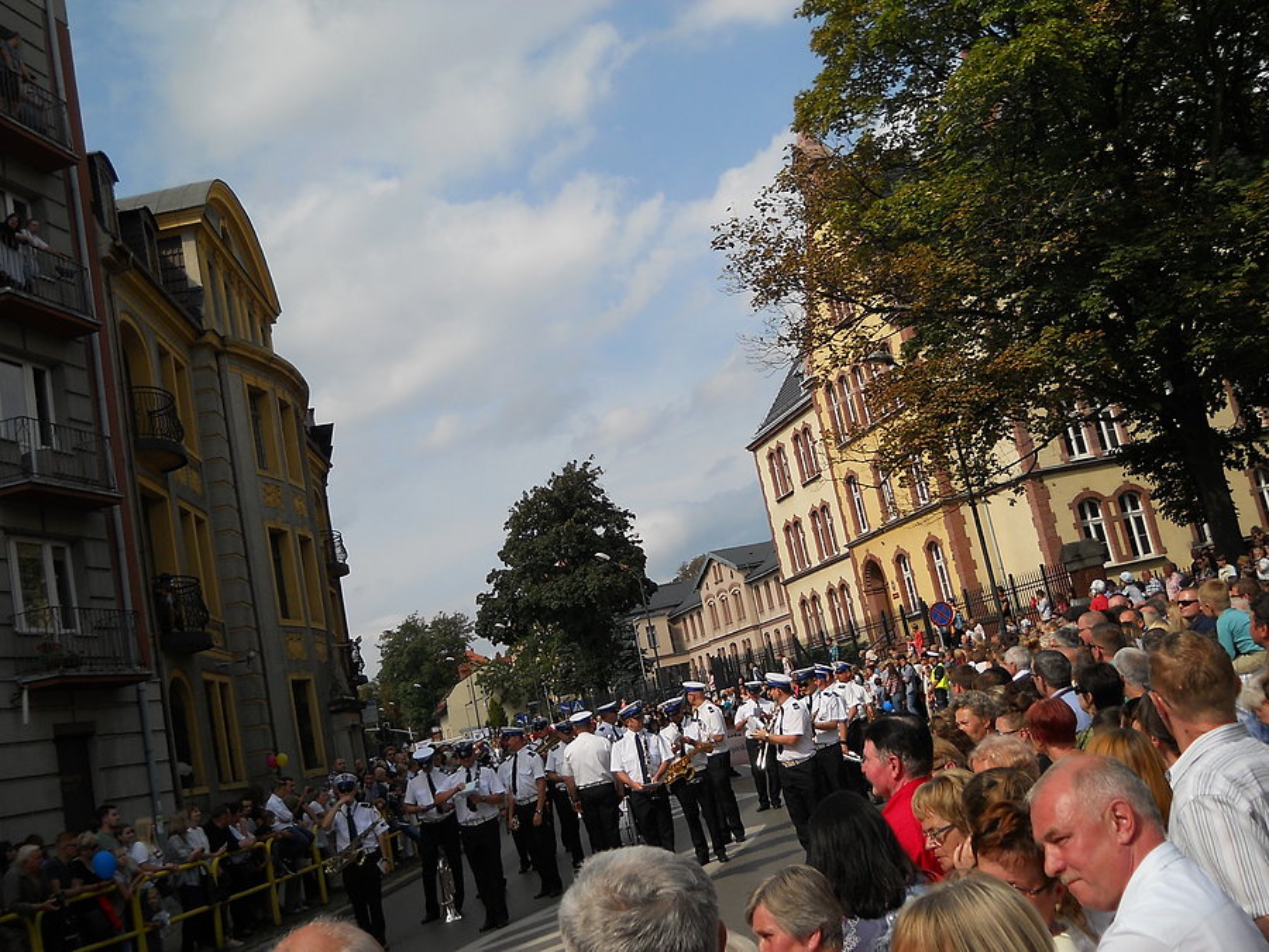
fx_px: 1503
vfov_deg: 35.1
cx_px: 634
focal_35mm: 41
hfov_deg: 45.8
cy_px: 476
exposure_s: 1/500
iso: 80
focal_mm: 6.72
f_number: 5.5
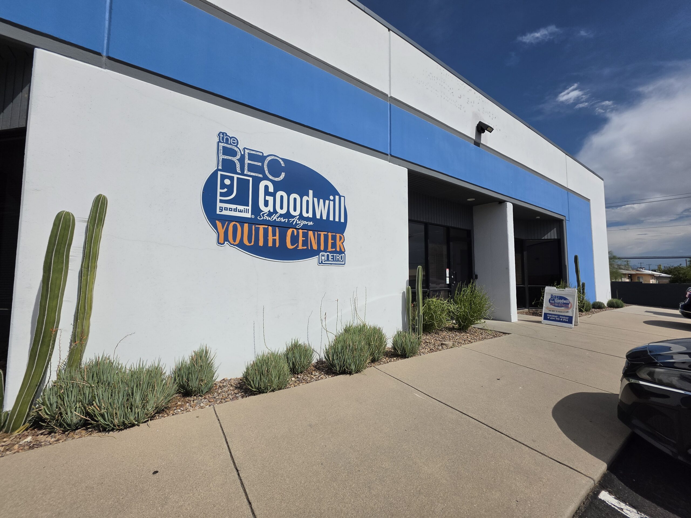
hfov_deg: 106.2
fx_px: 260
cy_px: 259
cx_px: 346
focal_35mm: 13
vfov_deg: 89.9
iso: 32
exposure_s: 1/6118
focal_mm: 2.2
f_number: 1.9
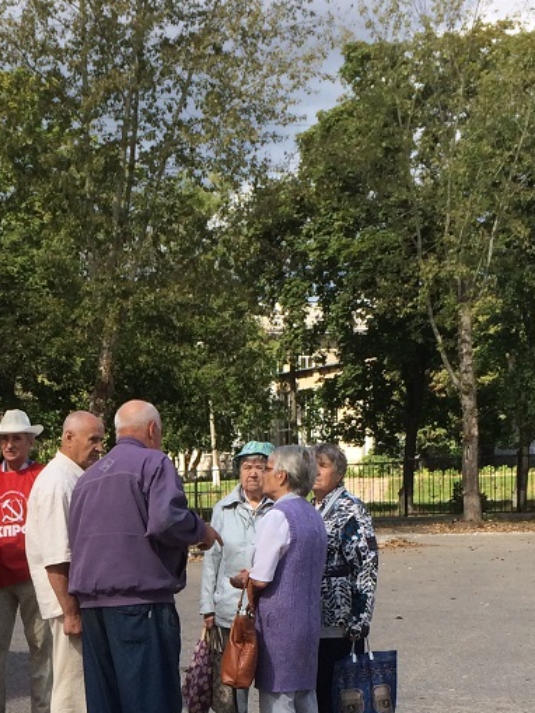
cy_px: 658
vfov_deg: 24.5
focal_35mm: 77
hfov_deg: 18.8
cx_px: 62
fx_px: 1586
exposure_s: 1/1109
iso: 32
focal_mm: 4.12
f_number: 2.2
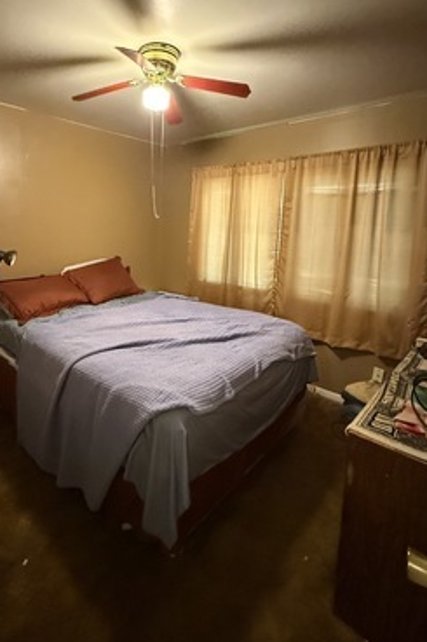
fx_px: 338
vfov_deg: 85.8
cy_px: 256
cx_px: 164
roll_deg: -3.2
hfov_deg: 63.7
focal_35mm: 19
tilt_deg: -6.0
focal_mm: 2.22
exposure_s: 1/40
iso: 1250
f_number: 2.2
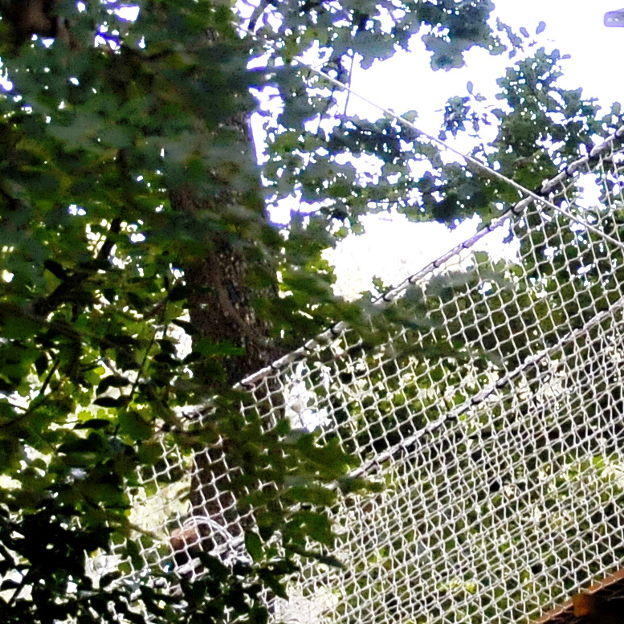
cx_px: 637
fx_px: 10034
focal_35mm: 492
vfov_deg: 3.6
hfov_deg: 3.6
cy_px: 151
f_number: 4.5
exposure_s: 1/80
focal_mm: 70
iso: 800
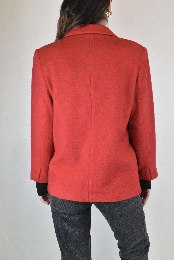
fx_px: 337
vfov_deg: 42.3
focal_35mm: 46
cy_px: 130
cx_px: 87
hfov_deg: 28.9
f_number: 13
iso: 1600
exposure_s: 1/50
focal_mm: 31
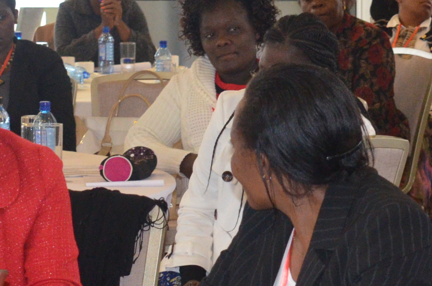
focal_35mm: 172
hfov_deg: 12.0
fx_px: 2055
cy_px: 265
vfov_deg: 7.9
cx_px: 212
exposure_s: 1/60
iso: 2500
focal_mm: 35
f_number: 4.5
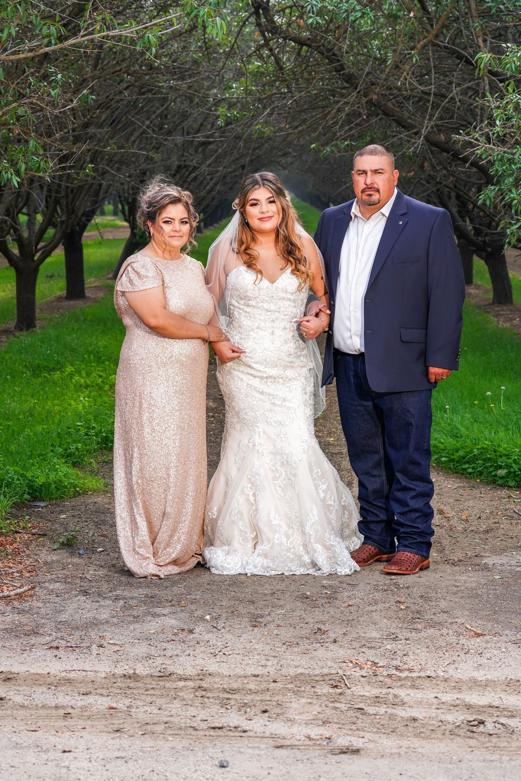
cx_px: 260
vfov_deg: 26.0
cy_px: 390
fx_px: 1693
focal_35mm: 78
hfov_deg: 17.5
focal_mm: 78
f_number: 7.1
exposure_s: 1/125
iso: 160
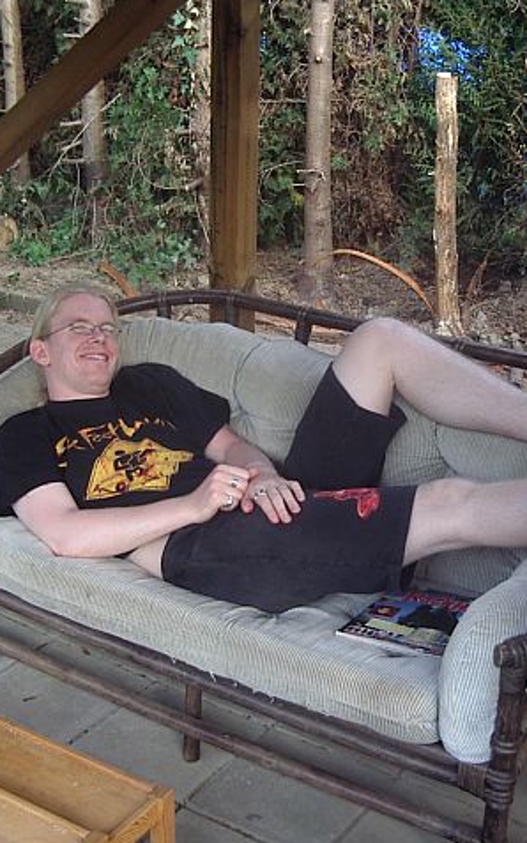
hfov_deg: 23.8
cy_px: 421
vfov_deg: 37.5
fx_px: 1241
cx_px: 373
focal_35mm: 54
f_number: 2.6
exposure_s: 1/80
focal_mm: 5.8
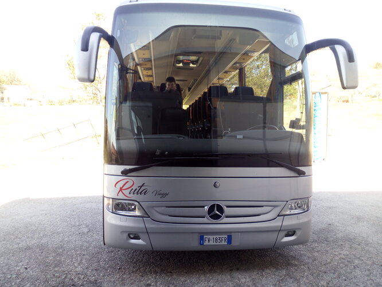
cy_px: 144
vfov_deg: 51.4
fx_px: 298
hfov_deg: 65.3
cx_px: 191
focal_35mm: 27
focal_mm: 3.5
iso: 113
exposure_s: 1/161
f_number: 2
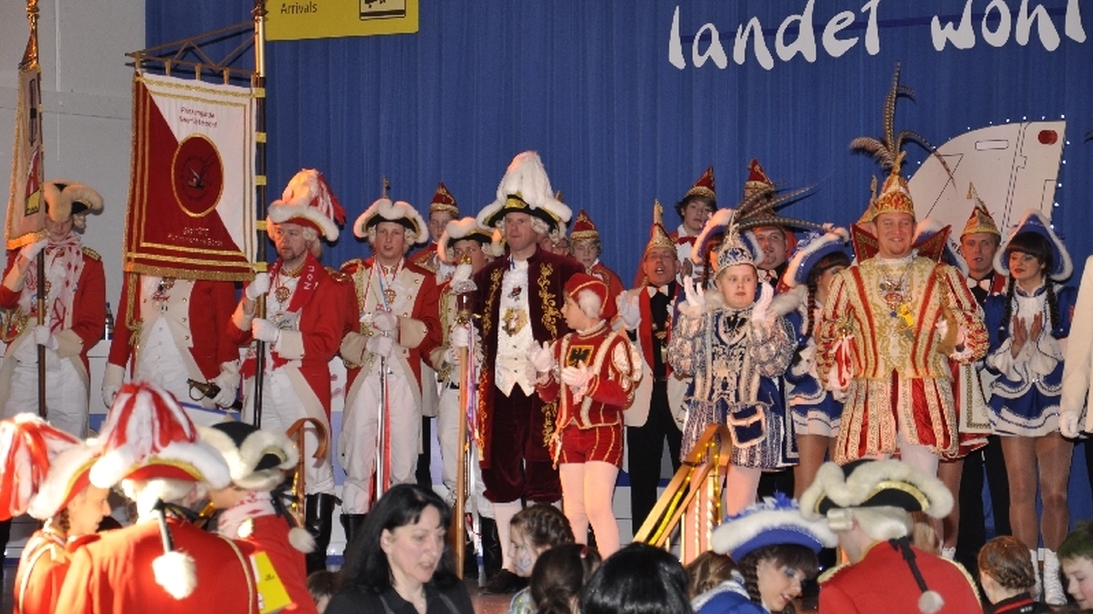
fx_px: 3651
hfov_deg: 17.0
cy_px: 287
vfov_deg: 9.6
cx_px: 547
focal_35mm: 126
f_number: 5.3
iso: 400
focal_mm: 80
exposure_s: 1/60
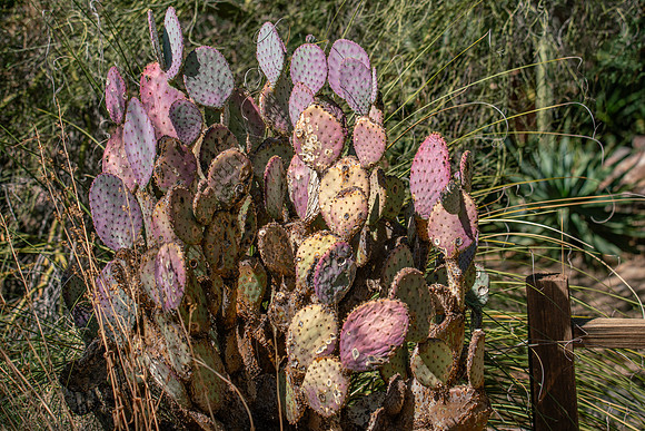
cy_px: 216
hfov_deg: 13.7
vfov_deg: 9.2
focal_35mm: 150
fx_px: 2688
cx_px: 322
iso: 100
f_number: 6.3
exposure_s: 1/500
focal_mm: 150
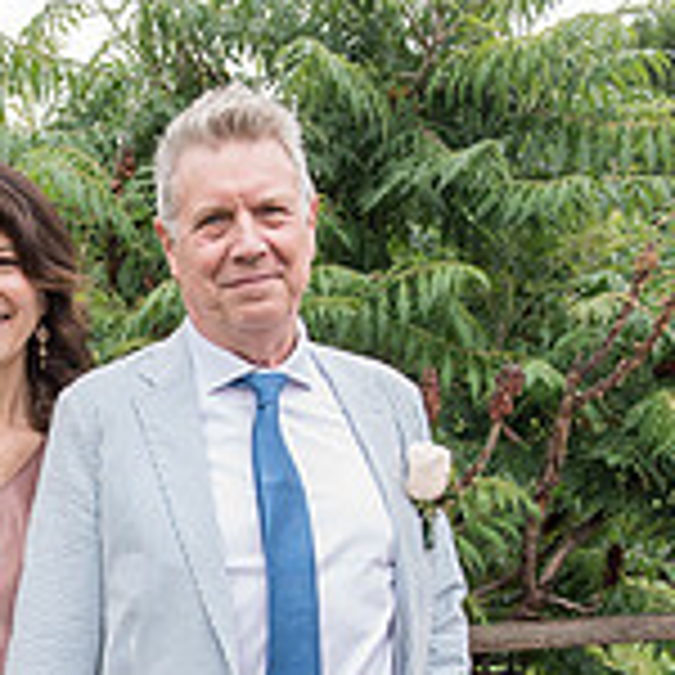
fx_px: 1743
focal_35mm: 79
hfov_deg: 21.4
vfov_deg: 21.1
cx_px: 54
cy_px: 702
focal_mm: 31
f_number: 4.5
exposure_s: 1/500
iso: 640
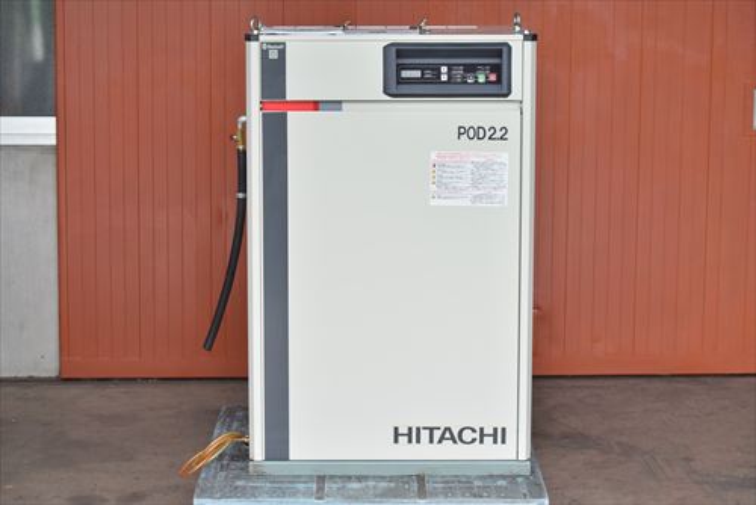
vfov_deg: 14.7
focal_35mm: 93
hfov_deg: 21.9
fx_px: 1954
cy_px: 252
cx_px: 378
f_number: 6.3
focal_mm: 62
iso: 1250
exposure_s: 1/1600
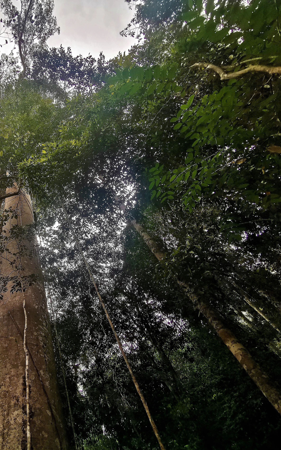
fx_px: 282
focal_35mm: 23
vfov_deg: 77.2
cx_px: 32
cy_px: 227
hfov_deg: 47.9
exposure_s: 1/237
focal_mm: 2.35
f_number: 2.2
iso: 50
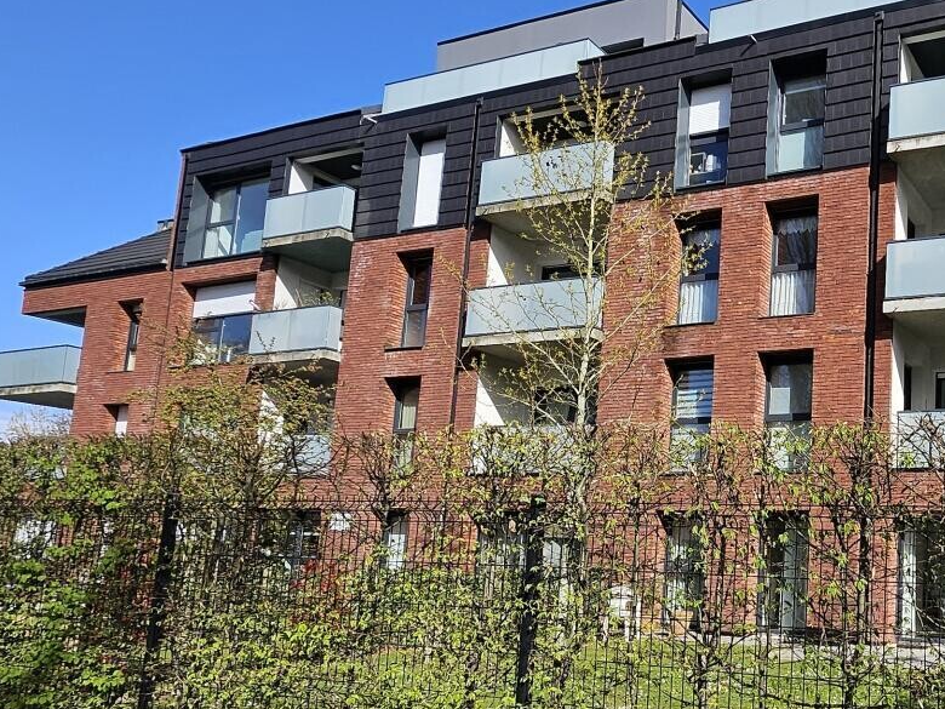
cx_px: 825
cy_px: 462
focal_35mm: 32
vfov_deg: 43.6
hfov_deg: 51.2
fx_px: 874
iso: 32
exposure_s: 1/1123
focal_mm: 1.74
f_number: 2.2
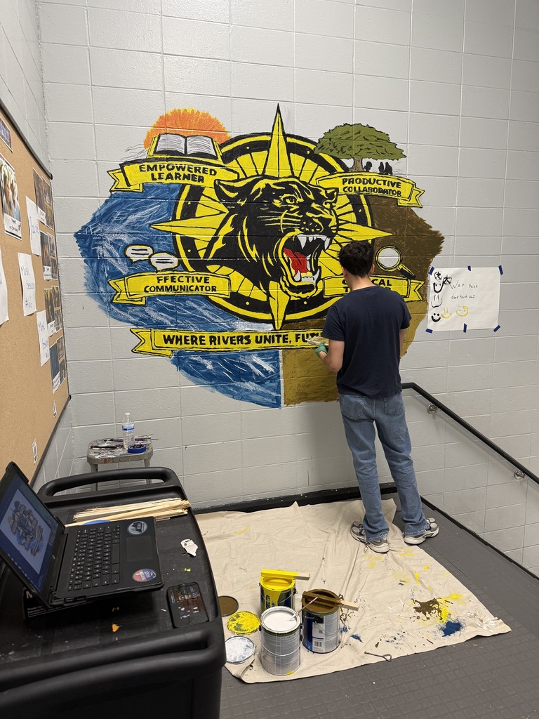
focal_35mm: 24
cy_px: 360
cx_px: 270
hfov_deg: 56.8
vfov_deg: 71.6
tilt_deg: -7.0
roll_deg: +1.3
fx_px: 498
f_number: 1.78
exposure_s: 1/60
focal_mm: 6.76
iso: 160
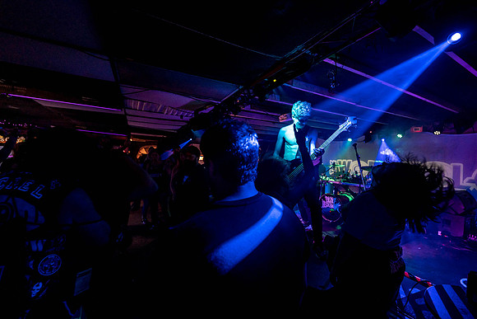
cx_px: 238
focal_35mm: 14
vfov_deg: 81.2
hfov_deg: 104.2
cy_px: 160
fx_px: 186
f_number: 2.8
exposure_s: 1/200
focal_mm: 14
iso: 1000
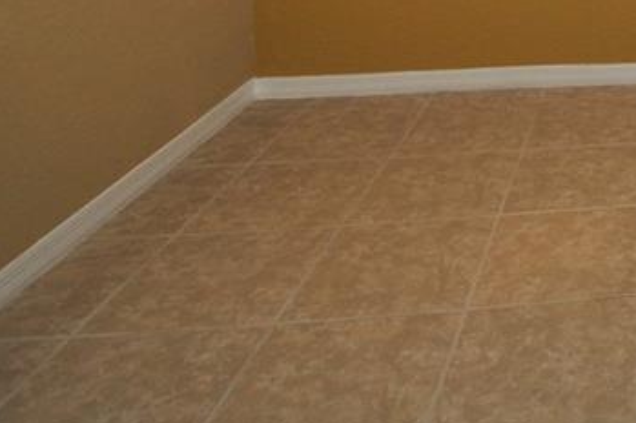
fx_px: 777
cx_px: 781
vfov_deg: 25.0
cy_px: -171
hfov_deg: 34.6
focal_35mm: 44
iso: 800
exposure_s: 1/60
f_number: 4
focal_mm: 10
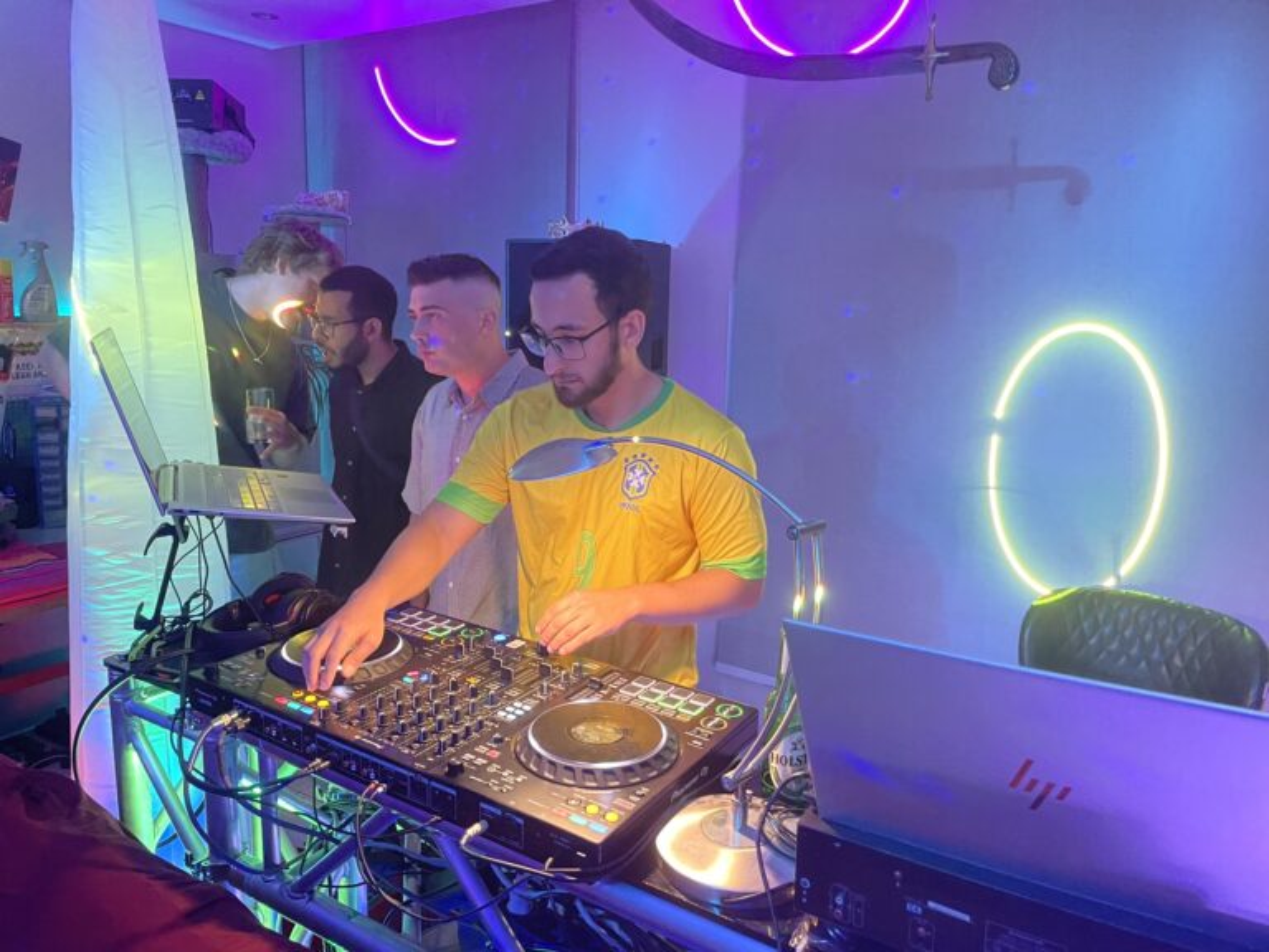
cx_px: 634
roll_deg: -1.5
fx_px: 953
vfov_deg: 53.1
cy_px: 476
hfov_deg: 67.3
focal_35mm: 26
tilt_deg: -10.5
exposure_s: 1/41
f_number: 1.6
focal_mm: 4.2
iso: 400
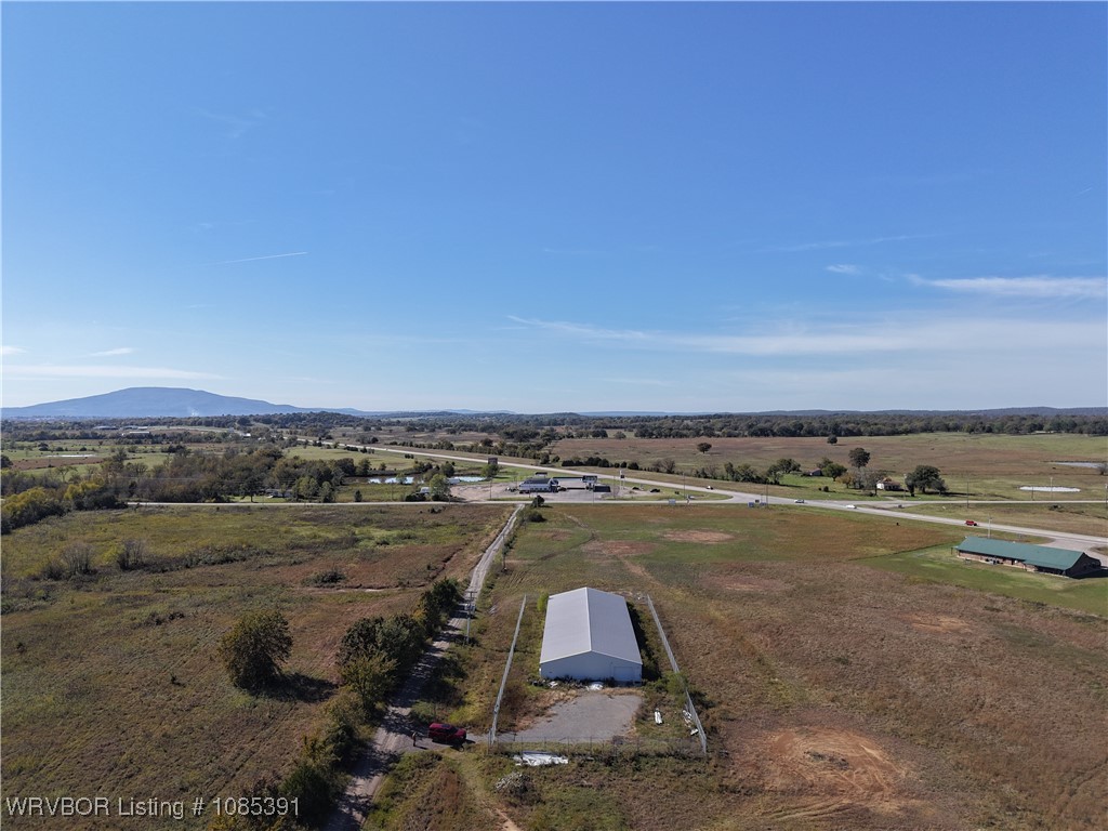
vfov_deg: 56.8
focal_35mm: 24
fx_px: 768
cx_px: 554
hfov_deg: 71.6
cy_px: 416
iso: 170
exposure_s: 1/4000
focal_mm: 8.67
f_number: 1.8
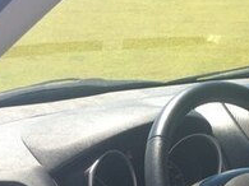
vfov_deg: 13.8
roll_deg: -0.2
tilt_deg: -23.4
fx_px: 705
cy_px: 309
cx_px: 259
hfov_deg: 19.4
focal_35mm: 98
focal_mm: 4.15
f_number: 2.2
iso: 25
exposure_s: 1/238
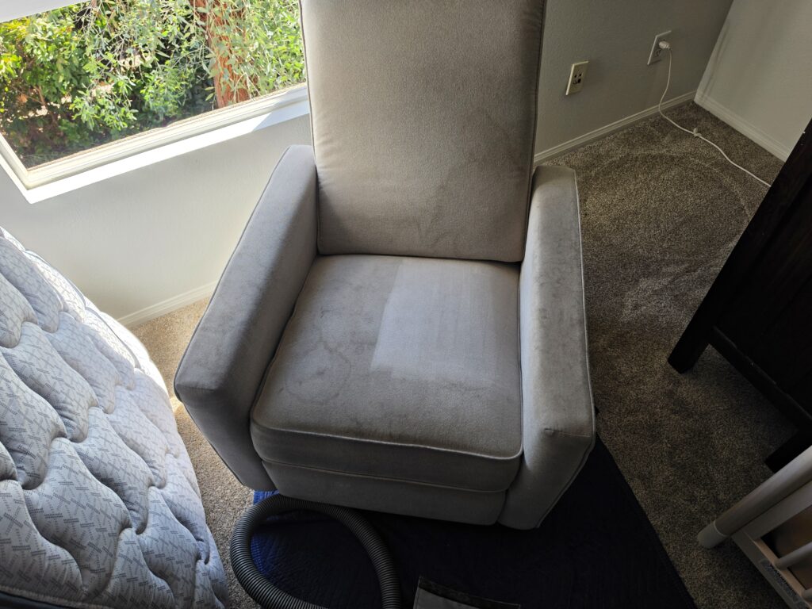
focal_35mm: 23
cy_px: 304
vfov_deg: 58.9
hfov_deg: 73.9
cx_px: 406
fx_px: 540
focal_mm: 6.5
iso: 25
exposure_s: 1/359
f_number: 1.4
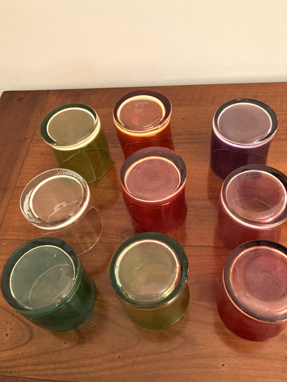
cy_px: 191
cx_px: 147
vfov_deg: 60.0
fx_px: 332
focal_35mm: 30
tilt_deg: -54.0
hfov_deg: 46.8
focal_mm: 3.99
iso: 400
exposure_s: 1/25
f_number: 1.8
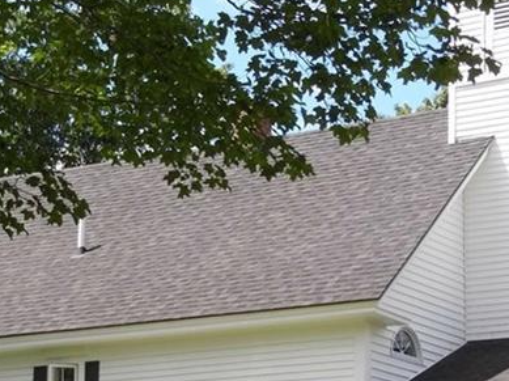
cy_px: 318
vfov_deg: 11.4
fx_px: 1895
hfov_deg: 15.3
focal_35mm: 129
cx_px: 184
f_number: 4.5
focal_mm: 8.9
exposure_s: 1/400
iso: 100
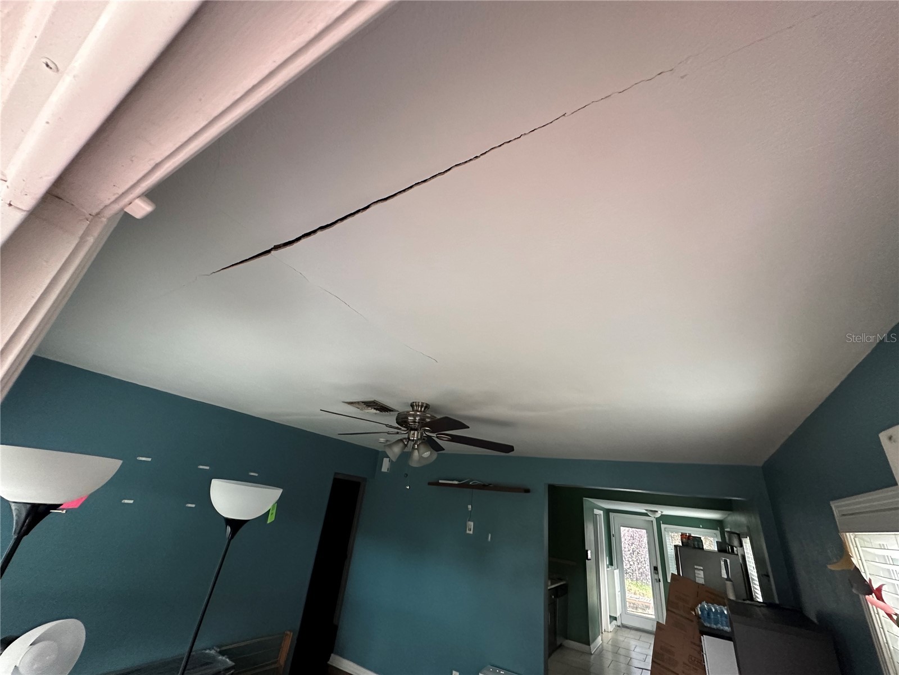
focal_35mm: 14
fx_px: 364
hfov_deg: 102.1
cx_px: 450
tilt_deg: +24.7
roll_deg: -7.7
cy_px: 338
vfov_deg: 85.7
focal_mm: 2.22
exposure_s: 1/60
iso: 500
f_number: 2.2
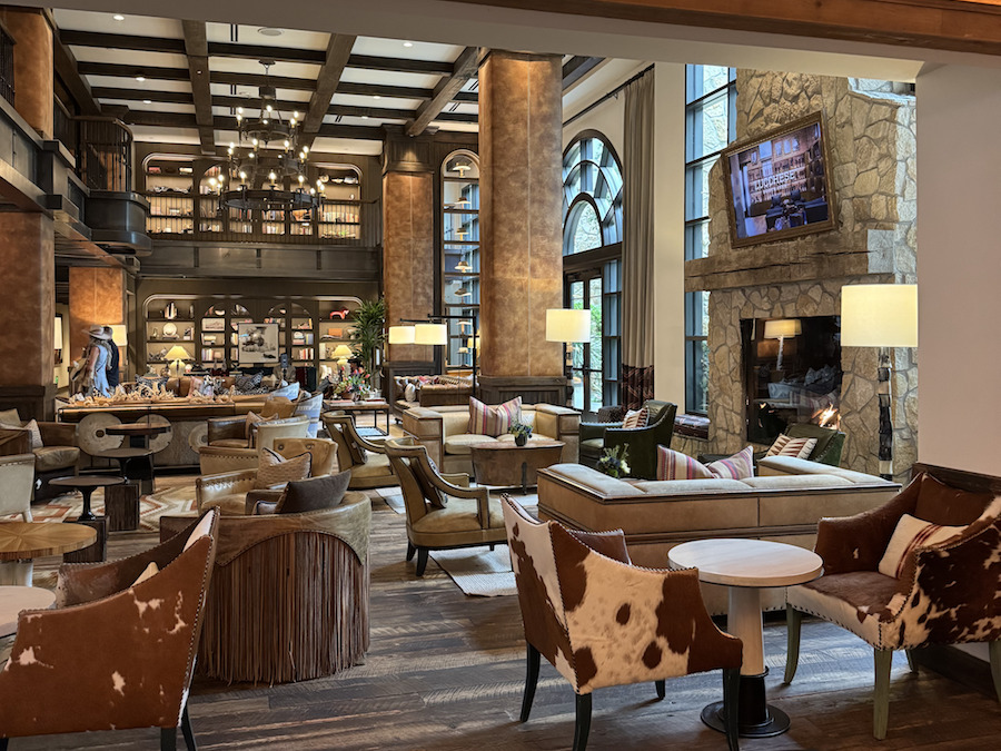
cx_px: 500
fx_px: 694
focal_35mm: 24
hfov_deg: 71.6
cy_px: 376
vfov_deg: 56.8
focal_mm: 6.76
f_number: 1.78
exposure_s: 1/60
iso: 800
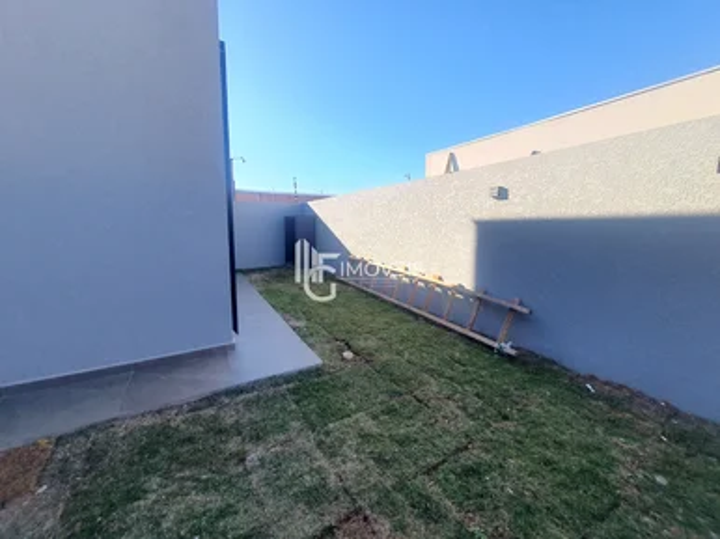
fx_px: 270
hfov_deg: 106.2
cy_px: 270
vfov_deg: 89.9
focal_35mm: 13
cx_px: 360
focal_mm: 1.74
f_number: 2.2
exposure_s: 1/492
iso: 50
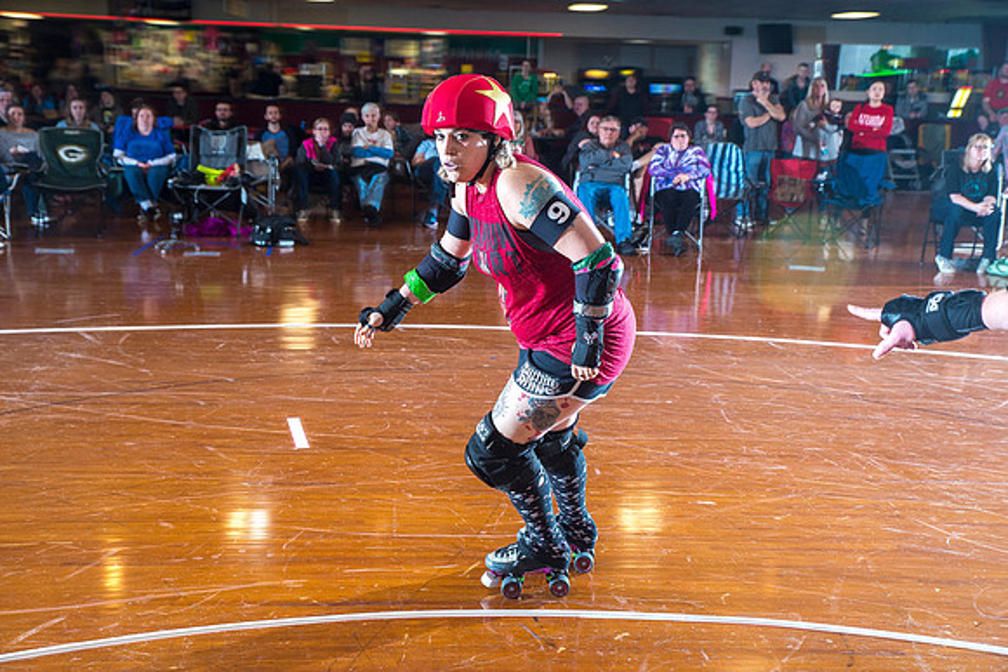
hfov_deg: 42.7
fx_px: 1288
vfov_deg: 29.3
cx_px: 504
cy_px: 336
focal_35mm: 46
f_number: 5.6
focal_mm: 46
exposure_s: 1/160
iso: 800
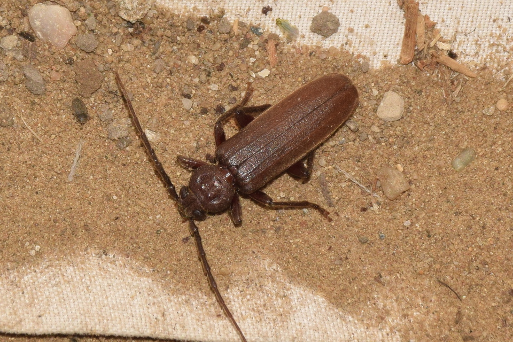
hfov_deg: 9.8
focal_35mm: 210
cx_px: 256
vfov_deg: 6.5
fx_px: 2992
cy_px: 171
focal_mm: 140
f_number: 14
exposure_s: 1/200
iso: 400
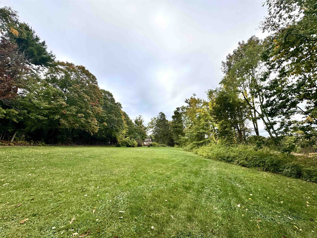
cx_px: 158
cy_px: 119
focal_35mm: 14
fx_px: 128
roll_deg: +1.6
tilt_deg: +14.6
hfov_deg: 102.1
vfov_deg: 85.7
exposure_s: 1/241
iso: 40
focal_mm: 2.22
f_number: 2.2
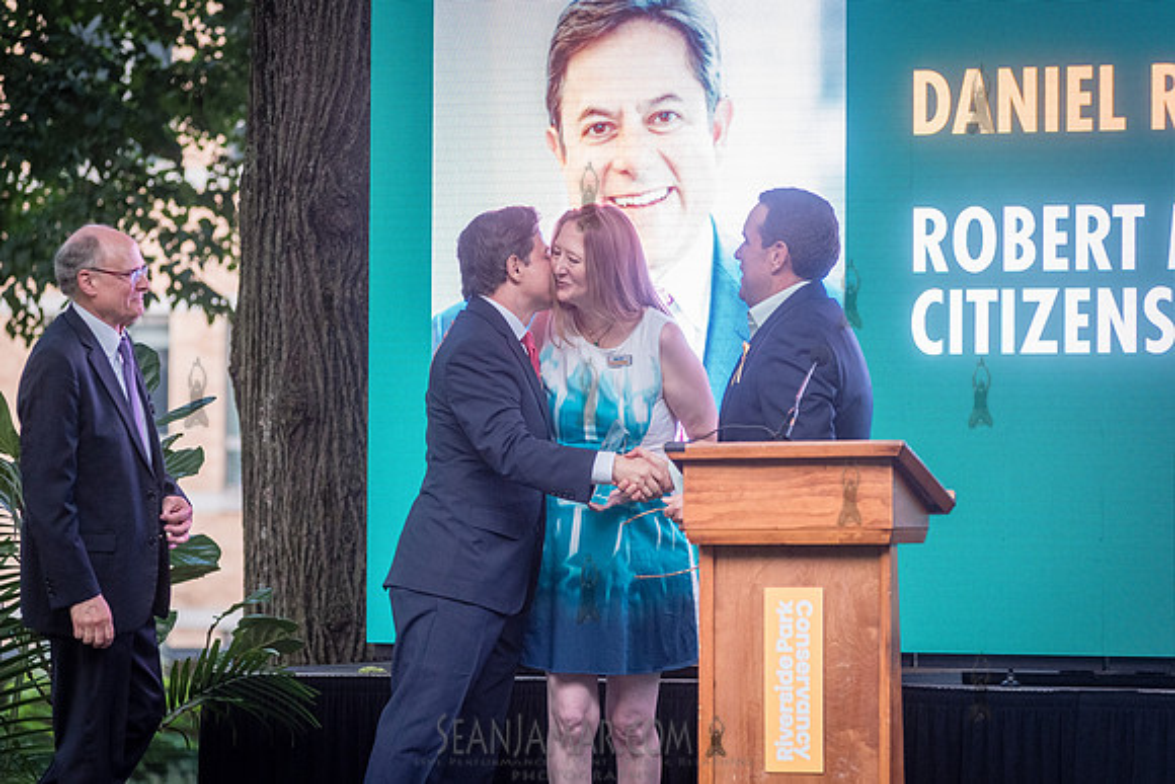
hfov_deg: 13.5
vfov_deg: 9.0
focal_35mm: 153
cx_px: 605
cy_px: 393
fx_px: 4980
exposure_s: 1/320
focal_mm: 145
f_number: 4
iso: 2000
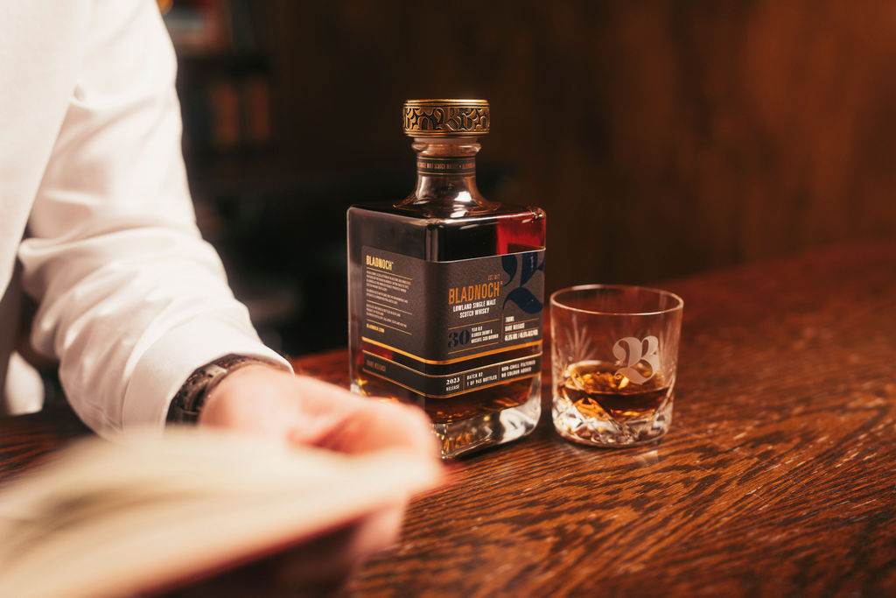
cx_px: 457
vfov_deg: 36.0
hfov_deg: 52.0
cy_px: 303
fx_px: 919
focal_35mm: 37
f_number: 2
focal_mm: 35
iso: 250
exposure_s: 1/200
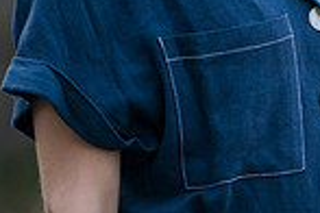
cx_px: 514
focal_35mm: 929
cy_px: -89
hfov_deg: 2.2
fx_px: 8257
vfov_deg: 1.5
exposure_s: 1/250
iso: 320
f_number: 2.8
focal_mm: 200
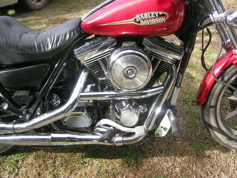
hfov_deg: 51.4
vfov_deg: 39.6
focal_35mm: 36
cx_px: 120
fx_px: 246
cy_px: 87
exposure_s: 1/261
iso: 50
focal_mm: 5.4
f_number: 2.8
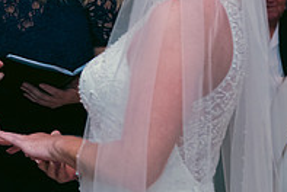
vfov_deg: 9.3
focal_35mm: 147
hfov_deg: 13.8
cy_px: 9
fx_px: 1174
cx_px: 19
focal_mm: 50
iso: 800
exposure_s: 1/160
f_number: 3.5
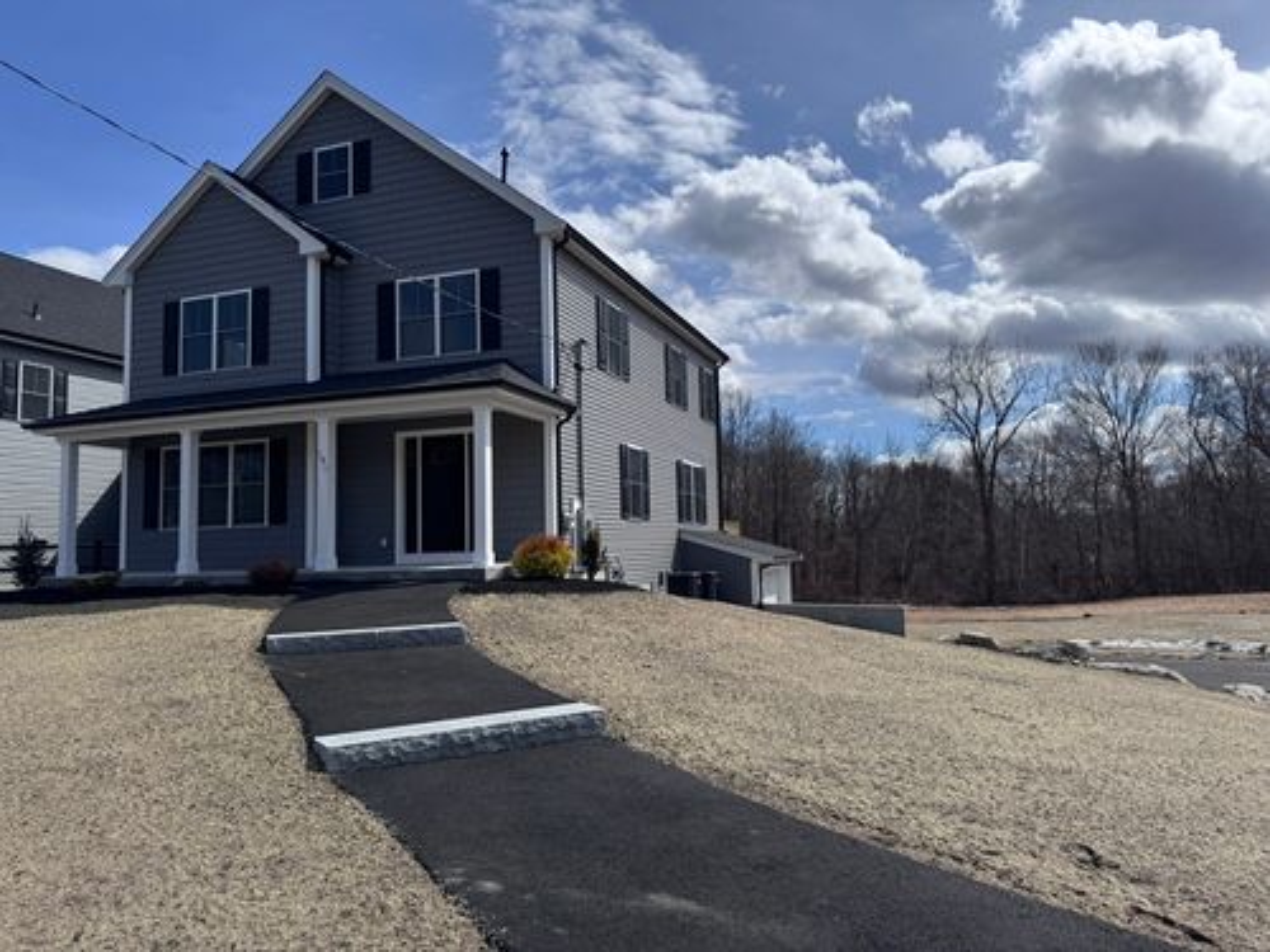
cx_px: 635
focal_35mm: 24
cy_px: 476
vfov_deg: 56.8
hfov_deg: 71.6
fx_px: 881
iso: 80
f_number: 1.78
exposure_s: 1/7937
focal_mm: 6.76
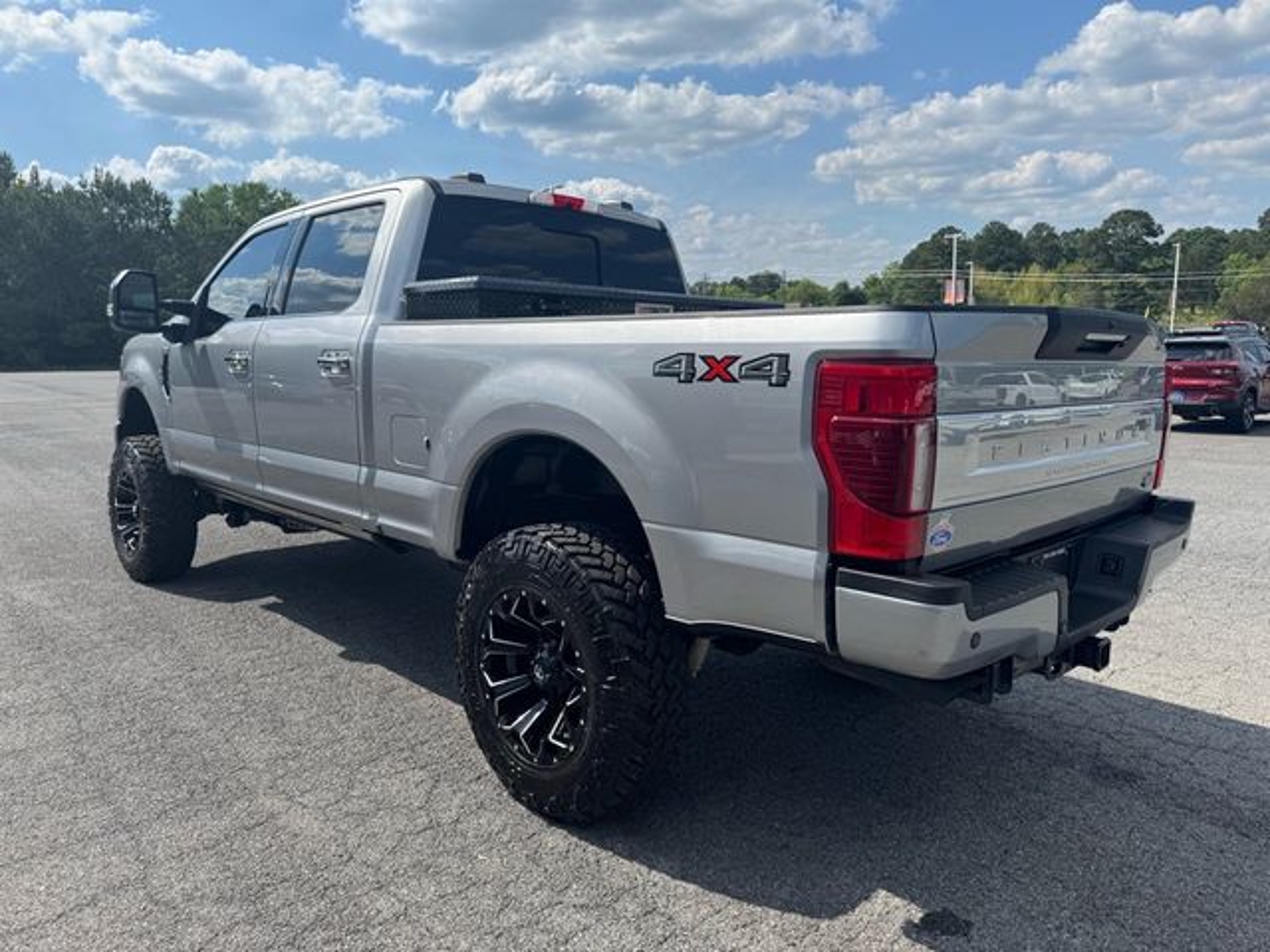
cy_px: 476
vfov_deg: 56.8
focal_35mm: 24
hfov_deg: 71.6
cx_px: 635
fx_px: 881
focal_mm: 6.76
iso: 80
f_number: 1.78
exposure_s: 1/4950
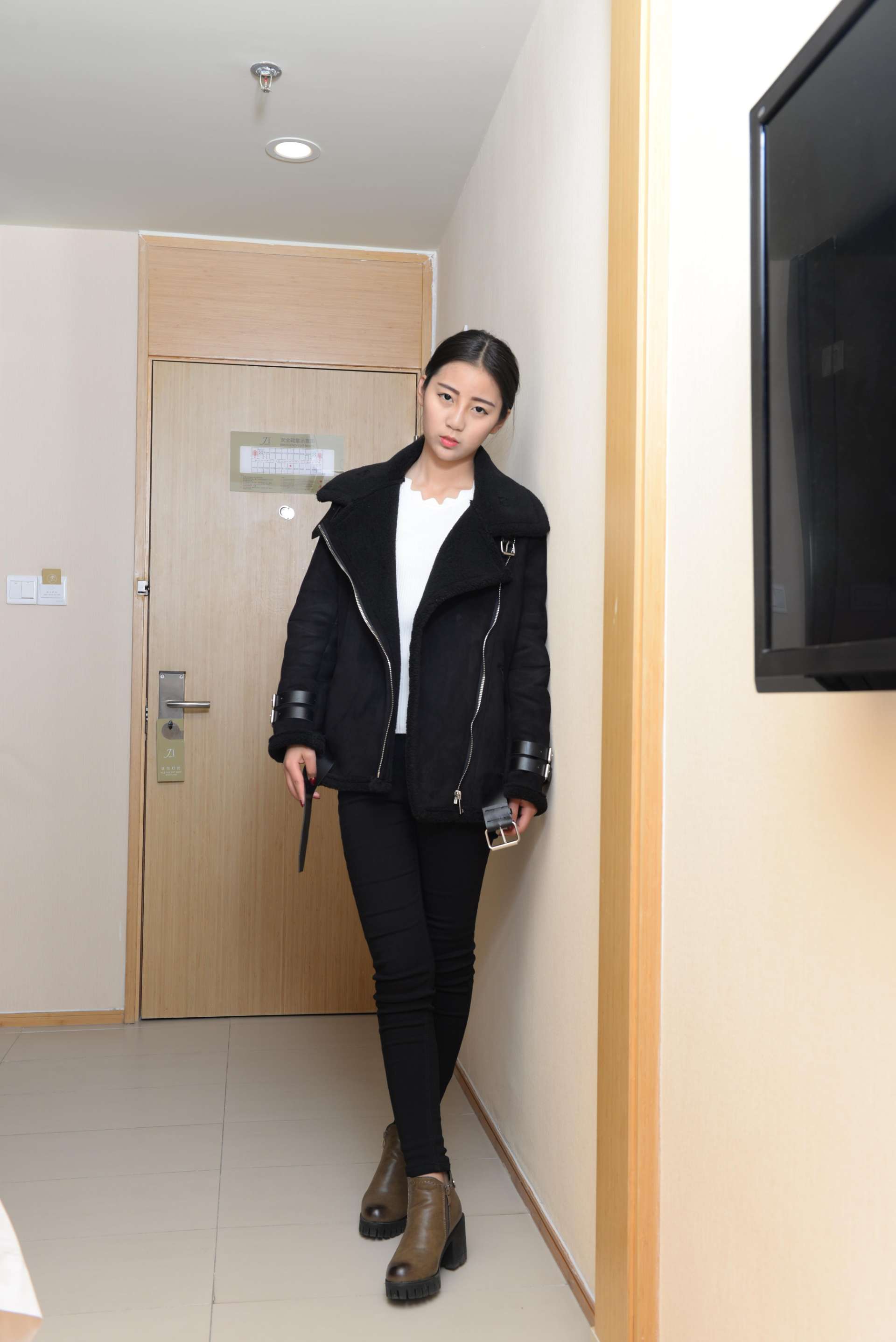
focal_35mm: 35
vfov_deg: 54.4
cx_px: 448
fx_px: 1305
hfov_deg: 37.9
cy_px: 671
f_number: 7.1
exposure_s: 1/160
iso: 200
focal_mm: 35
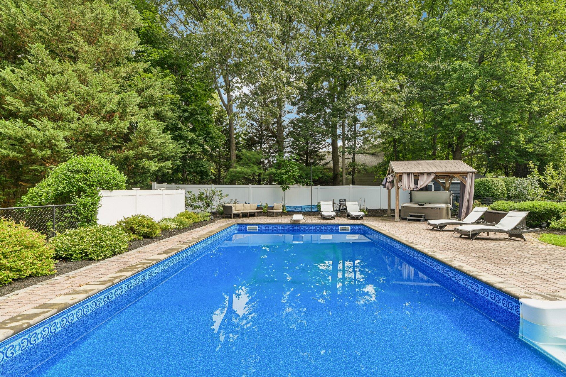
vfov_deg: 70.4
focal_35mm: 17
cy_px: 193
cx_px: 297
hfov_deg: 93.2
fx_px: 267
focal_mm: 16
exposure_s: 1/100
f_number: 9
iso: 250
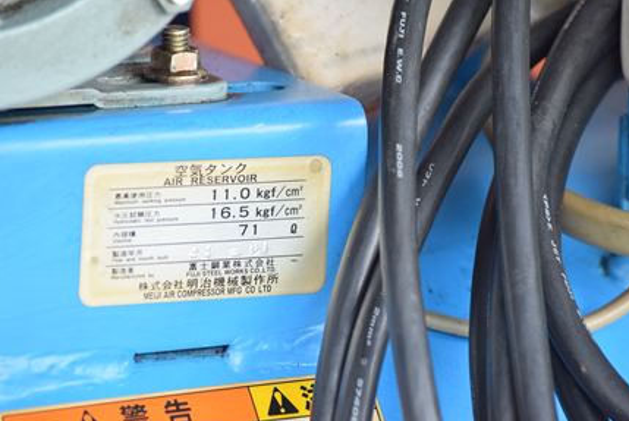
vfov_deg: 5.3
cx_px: 308
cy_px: 208
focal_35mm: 262
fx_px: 4582
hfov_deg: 7.9
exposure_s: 1/160
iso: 1250
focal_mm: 150
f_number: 6.3
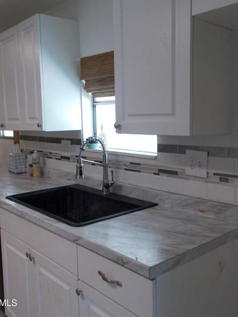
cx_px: 129
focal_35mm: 35
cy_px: 157
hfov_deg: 40.7
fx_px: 321
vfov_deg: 52.6
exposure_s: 1/25
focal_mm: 4.6
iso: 100
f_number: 3.2
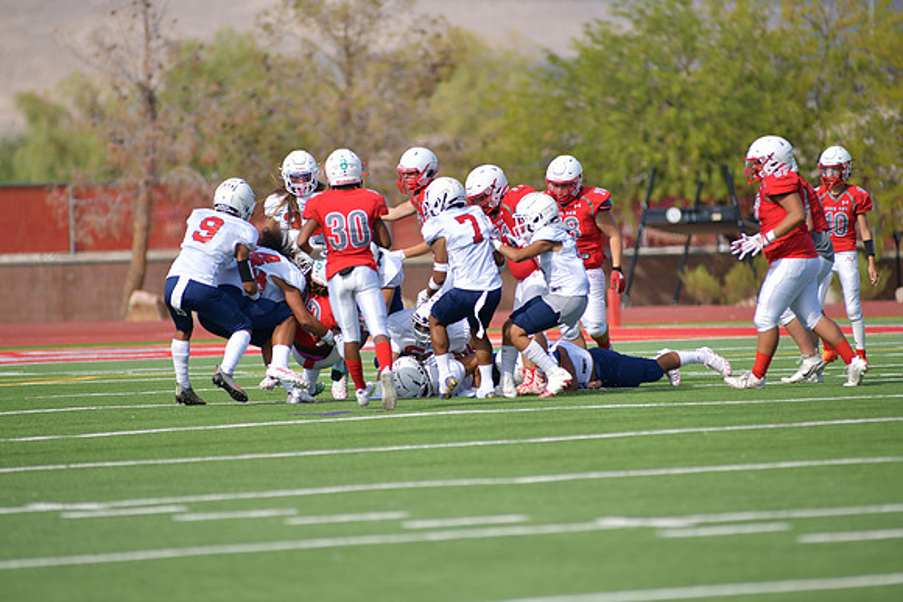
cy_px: 301
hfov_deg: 6.9
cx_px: 452
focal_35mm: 300
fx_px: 7526
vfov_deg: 4.6
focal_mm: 300
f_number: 3.5
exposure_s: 1/2000
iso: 125
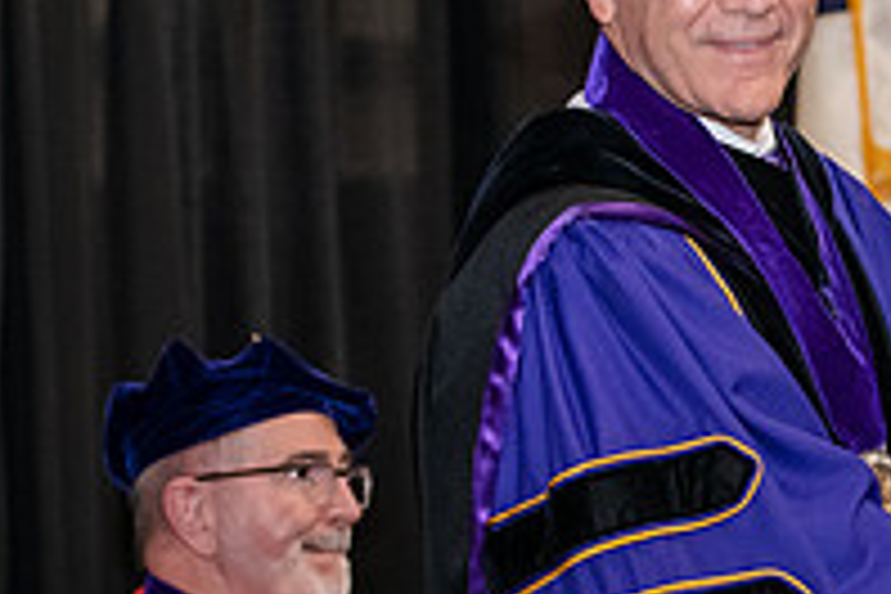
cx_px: 999
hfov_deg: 9.9
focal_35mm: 205
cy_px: 142
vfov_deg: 6.7
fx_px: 5073
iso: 2500
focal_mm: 70
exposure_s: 1/200
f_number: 5
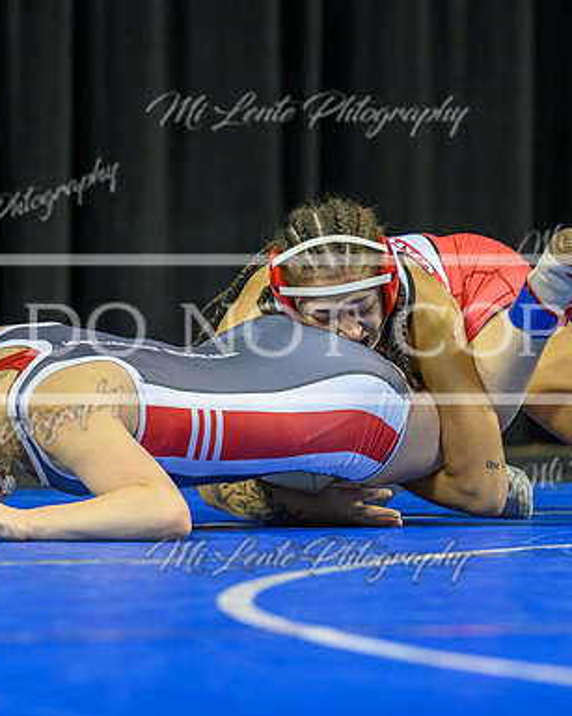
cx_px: 279
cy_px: 325
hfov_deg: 5.9
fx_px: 5568
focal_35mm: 263
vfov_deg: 7.4
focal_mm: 140
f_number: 2.8
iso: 2000
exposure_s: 1/800
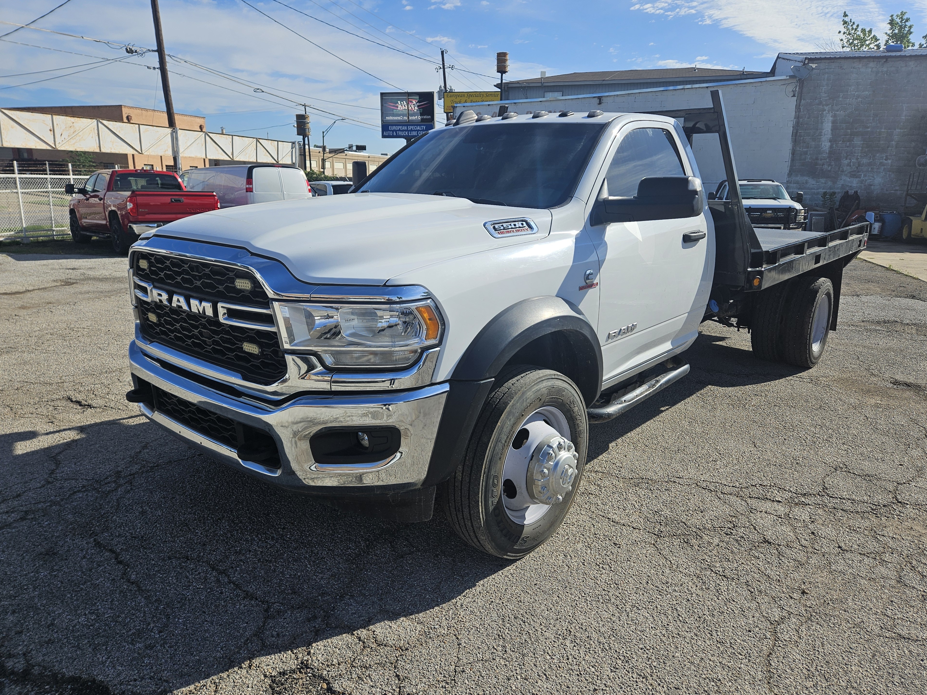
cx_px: 478
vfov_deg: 56.8
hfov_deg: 71.6
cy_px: 342
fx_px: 643
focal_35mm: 24
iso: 25
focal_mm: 5.4
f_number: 1.8
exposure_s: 1/2614
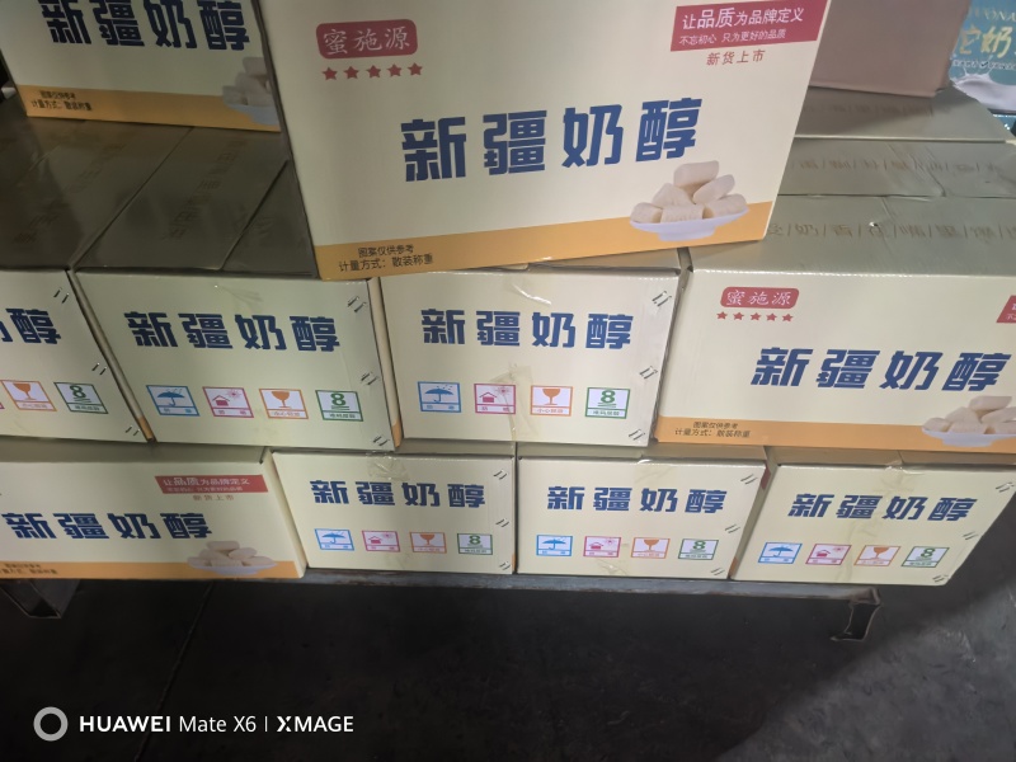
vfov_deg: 56.8
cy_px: 381
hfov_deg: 71.6
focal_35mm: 24
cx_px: 508
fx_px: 704
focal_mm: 5.75
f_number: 1.4
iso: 2000
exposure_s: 1/100
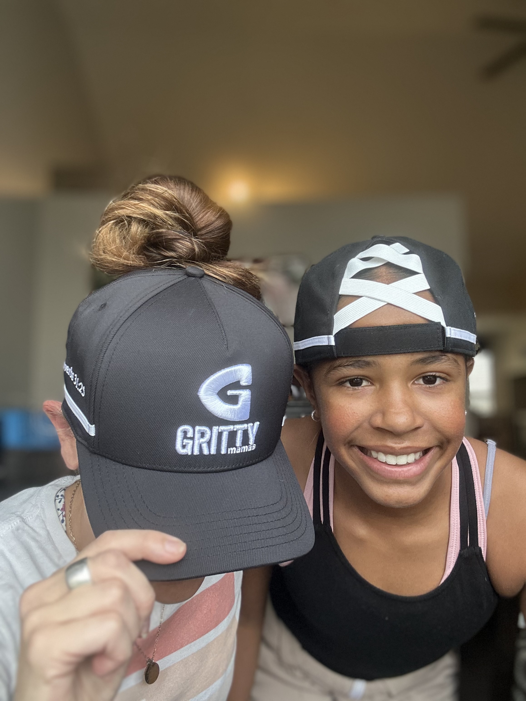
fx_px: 608
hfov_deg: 46.8
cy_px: 350
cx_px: 263
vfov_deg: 60.0
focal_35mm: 30
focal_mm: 2.69
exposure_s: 1/60
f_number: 1.9
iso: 100
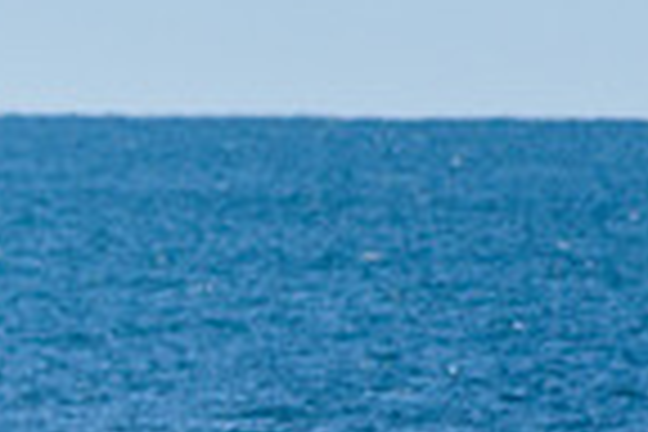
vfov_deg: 0.6
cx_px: -802
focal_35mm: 2464
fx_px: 44349
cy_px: 821
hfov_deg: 0.8
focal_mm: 500
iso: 500
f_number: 5.6
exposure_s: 1/8000
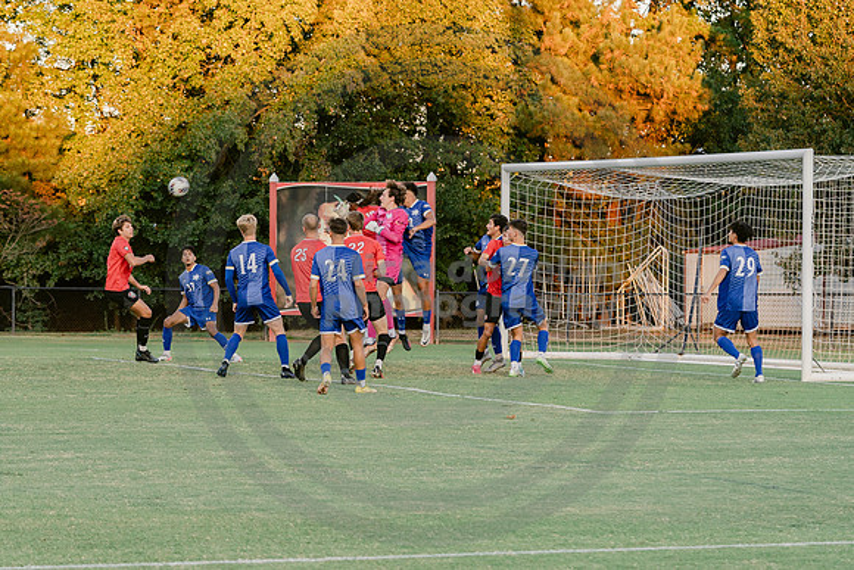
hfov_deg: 15.7
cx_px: 236
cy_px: 285
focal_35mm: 130
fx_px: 3091
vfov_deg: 10.5
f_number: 4.5
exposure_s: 1/250
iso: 640
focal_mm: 90
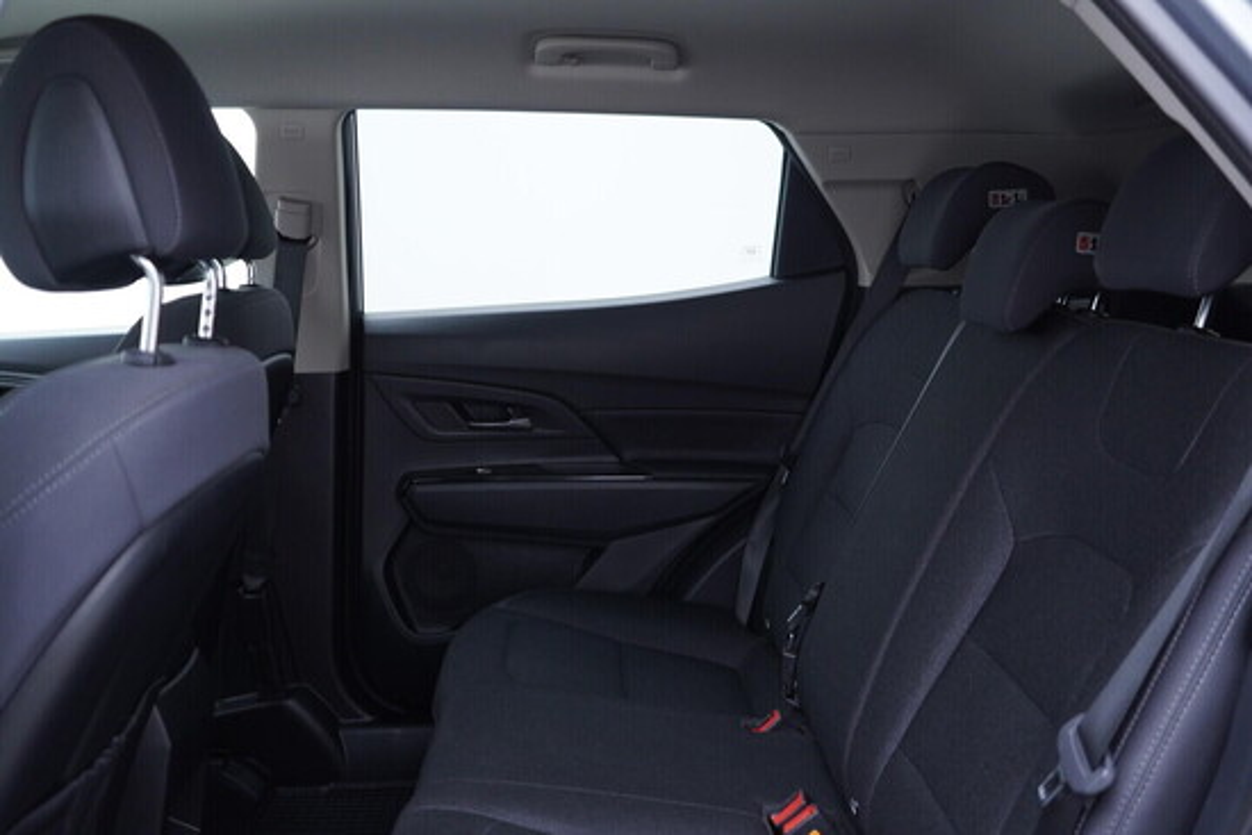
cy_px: 418
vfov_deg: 36.9
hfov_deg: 53.1
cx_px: 626
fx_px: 1252
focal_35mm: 36
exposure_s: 1/40
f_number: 2.8
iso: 400
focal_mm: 24
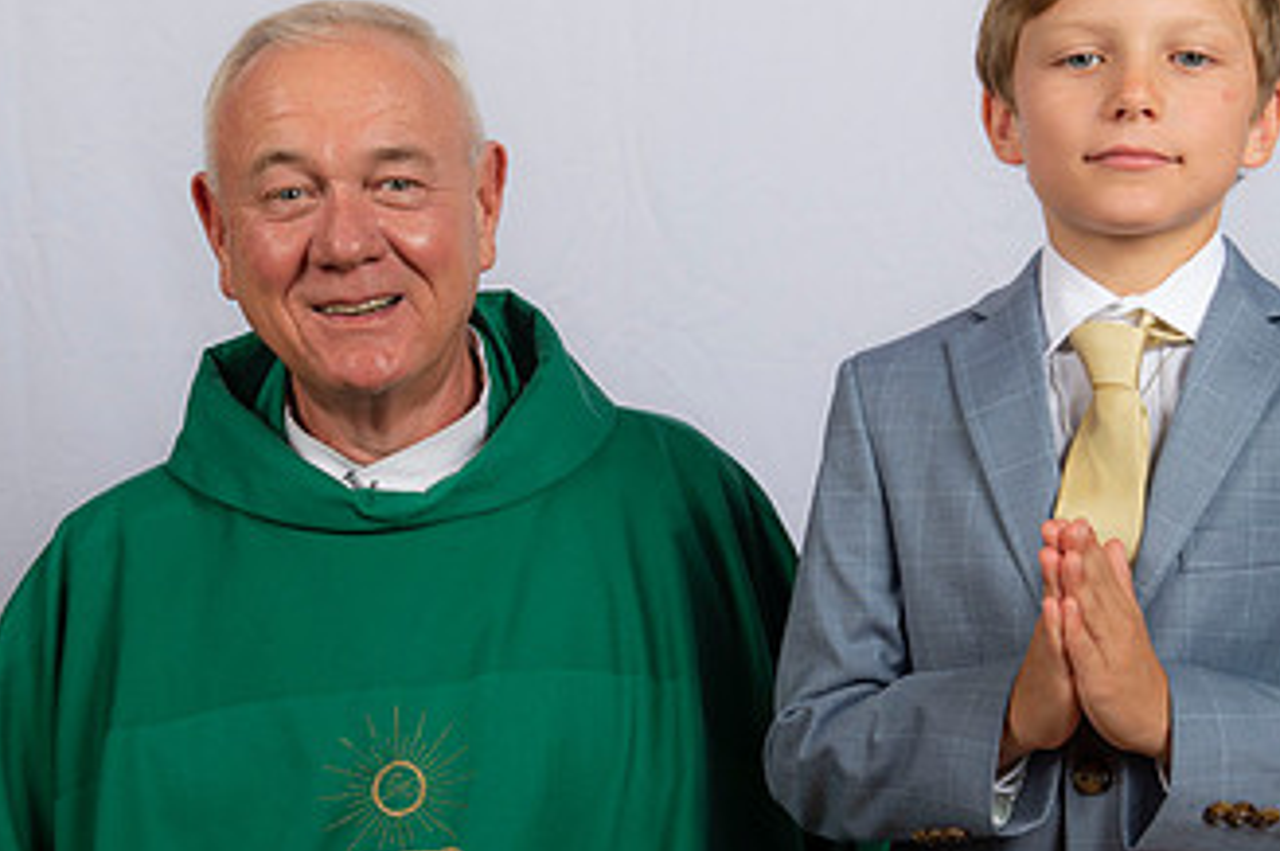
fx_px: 3268
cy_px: 586
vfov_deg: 14.8
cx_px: 663
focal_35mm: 92
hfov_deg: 22.2
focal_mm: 52
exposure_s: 1/200
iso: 320
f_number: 8
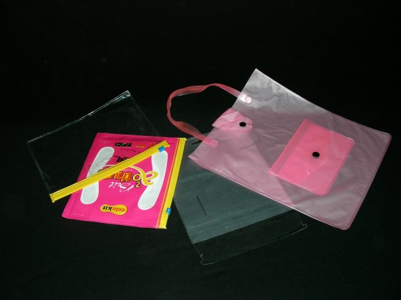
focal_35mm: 38
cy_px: 150
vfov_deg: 37.6
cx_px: 200
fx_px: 439
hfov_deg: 49.0
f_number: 3.5
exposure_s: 1/30
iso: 100
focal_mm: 5.8
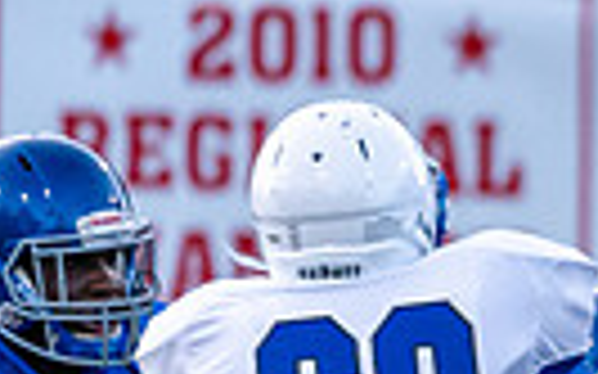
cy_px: 611
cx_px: 1684
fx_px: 20363
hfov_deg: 1.7
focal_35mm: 1250
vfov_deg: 1.0
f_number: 5.6
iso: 3200
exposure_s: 1/1000
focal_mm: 215
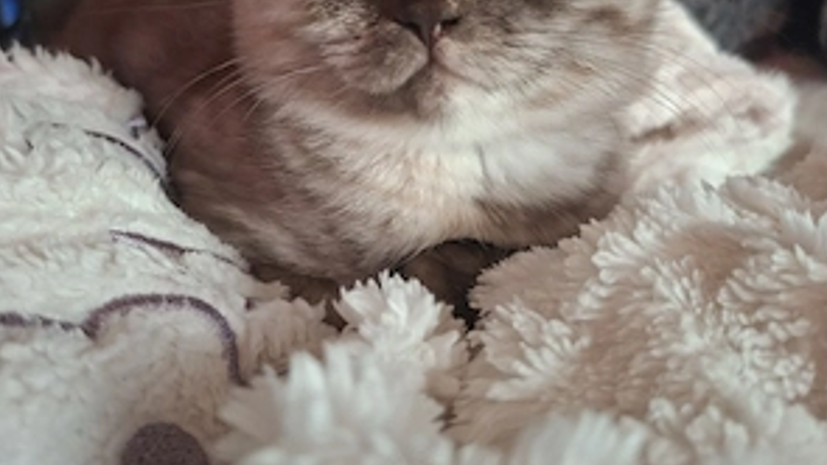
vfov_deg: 33.7
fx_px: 746
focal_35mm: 34
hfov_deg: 58.0
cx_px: 412
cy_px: 98
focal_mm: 5.54
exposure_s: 1/25
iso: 500
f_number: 1.8
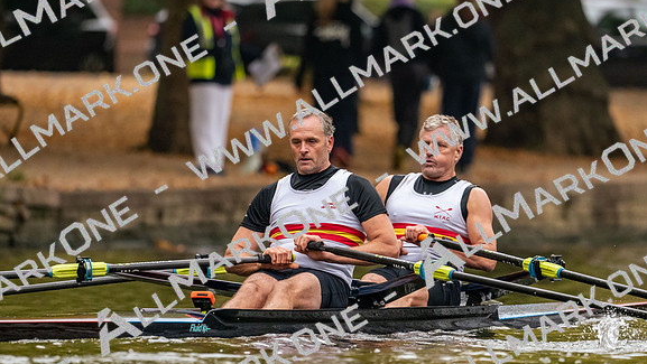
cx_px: 324
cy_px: 184
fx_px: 10829
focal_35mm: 631
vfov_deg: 1.9
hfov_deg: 3.4
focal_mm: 400
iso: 2500
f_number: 4.5
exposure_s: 1/2500
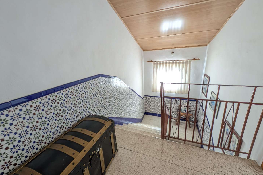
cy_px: 85
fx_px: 95
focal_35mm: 13
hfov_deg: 108.3
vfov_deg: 85.4
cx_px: 132
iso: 68
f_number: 1.95
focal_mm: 2.23
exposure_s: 1/90
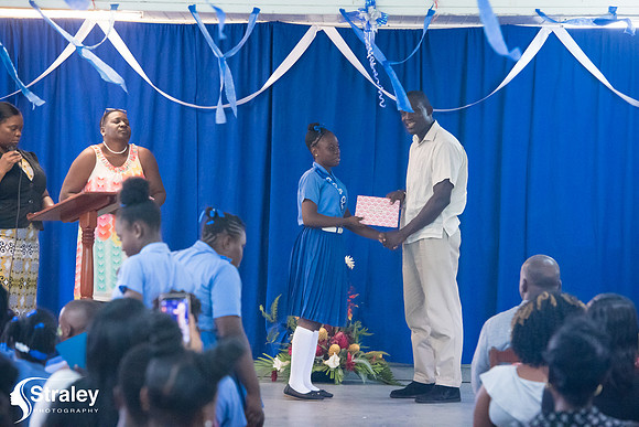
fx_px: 2752
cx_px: 320
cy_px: 214
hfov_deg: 13.2
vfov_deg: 8.9
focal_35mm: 155
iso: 20000
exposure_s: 1/200
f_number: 6.3
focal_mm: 155
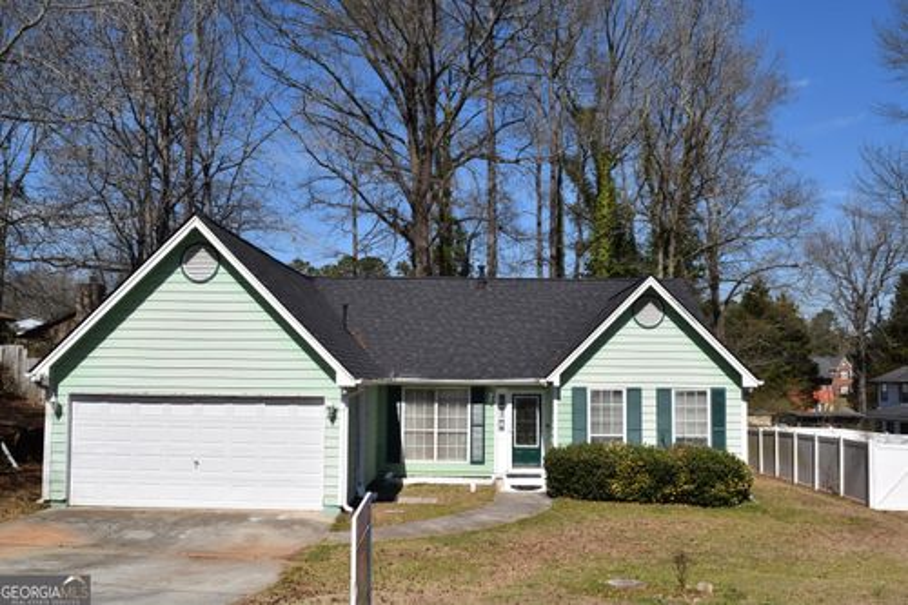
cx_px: 454
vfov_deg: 35.5
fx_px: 945
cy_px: 302
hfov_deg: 51.3
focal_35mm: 38
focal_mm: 25
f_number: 13
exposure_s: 1/200
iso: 100
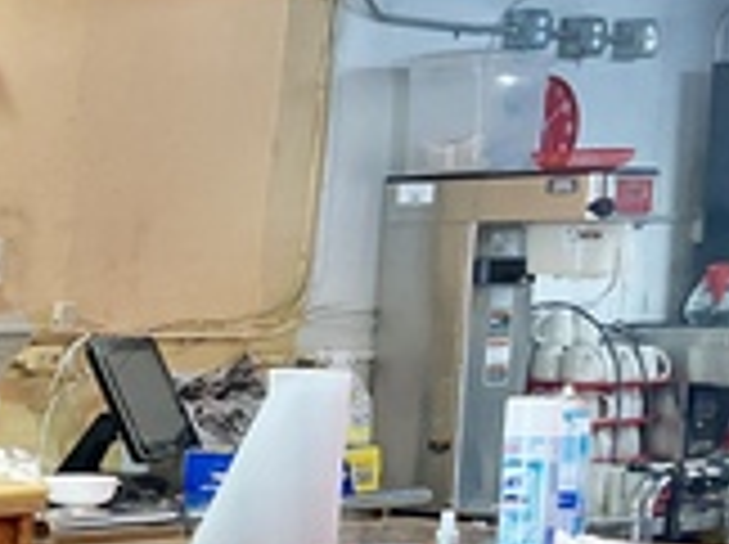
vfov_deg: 14.0
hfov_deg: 15.9
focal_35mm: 103
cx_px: -626
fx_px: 2166
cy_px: 589
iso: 250
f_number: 1.6
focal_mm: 5.1
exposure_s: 1/60
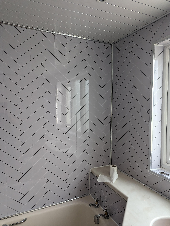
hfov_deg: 56.9
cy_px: 113
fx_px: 157
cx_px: 85
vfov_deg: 71.5
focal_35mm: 24
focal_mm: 6.81
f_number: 1.85
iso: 91
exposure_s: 1/385
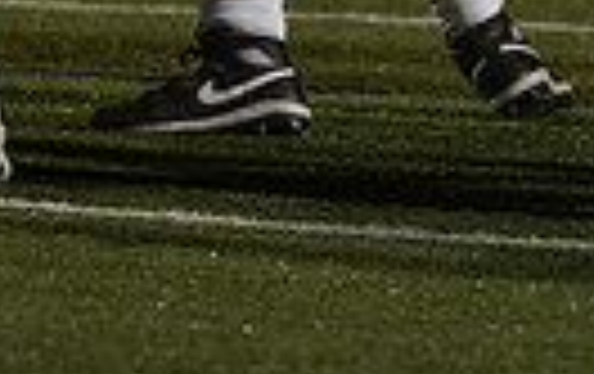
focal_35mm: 1082
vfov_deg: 1.2
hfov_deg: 1.9
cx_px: 634
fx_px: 17546
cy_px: -285
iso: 1600
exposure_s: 1/1000
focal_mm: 200
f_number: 2.8
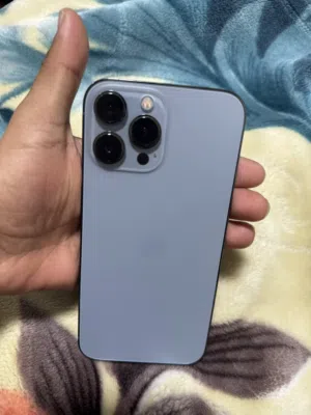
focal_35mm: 24
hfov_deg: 56.8
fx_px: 287
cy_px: 208
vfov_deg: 71.6
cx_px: 156
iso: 200
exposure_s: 1/50
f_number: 1.78
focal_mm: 6.76
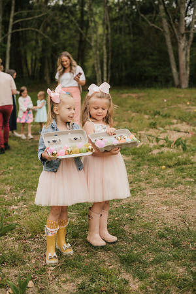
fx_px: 408
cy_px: 147
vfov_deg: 39.6
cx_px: 98
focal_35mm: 50
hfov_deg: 27.0
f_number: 2.8
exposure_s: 1/200
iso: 100
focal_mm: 50
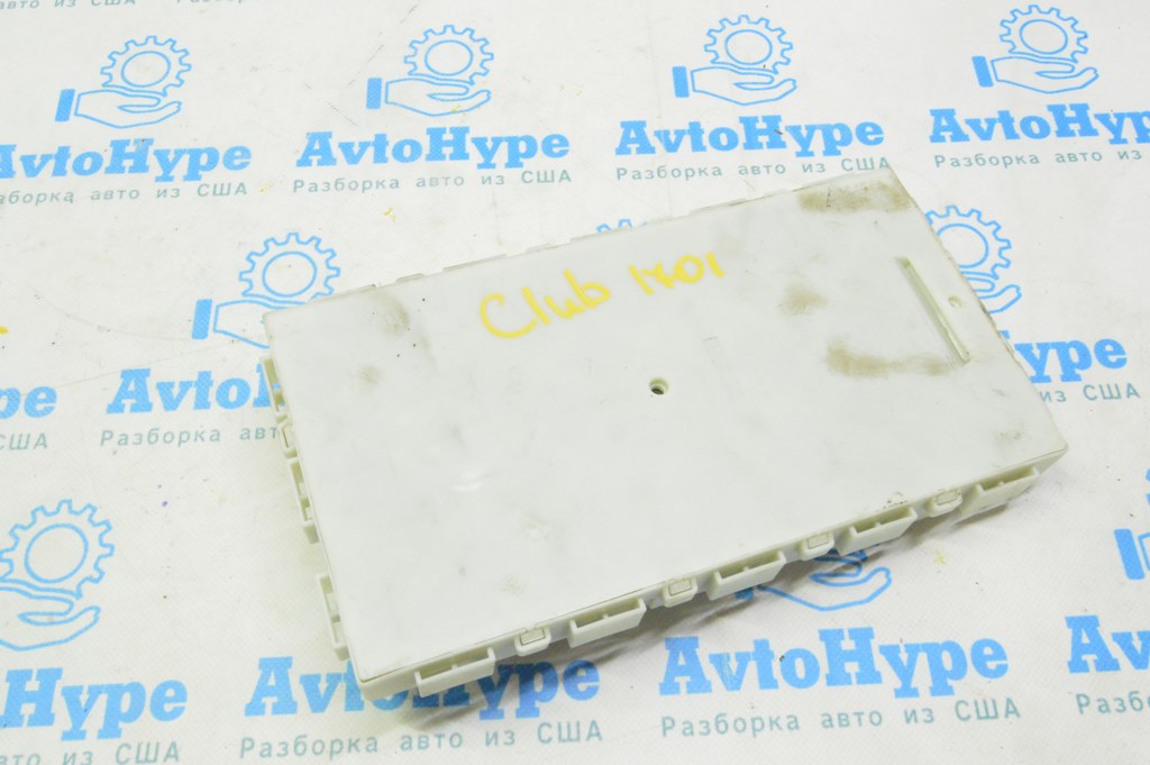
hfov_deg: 57.3
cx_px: 575
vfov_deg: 39.9
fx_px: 1053
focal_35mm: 33
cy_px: 382
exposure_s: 1/20
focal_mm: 22
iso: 6400
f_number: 20
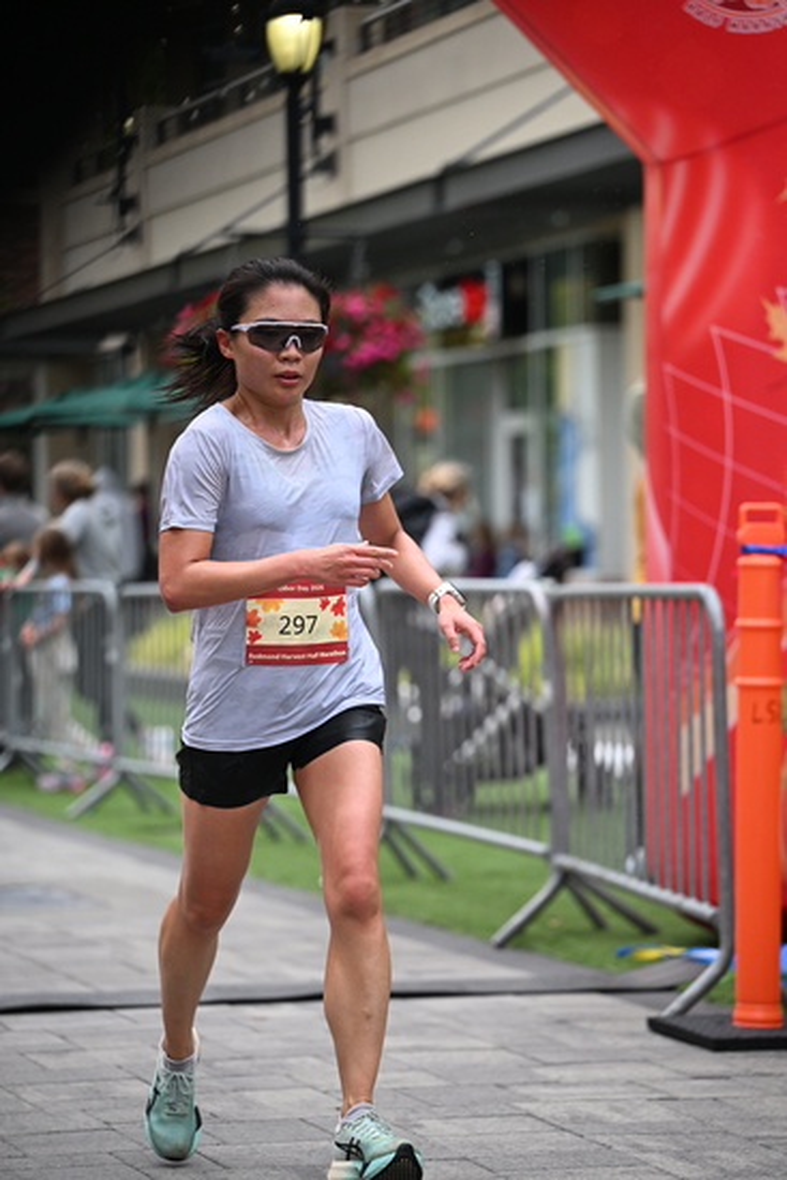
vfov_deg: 17.1
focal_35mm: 120
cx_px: 394
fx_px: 3932
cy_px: 590
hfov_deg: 11.4
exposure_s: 1/2500
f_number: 2.8
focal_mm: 120
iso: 1250
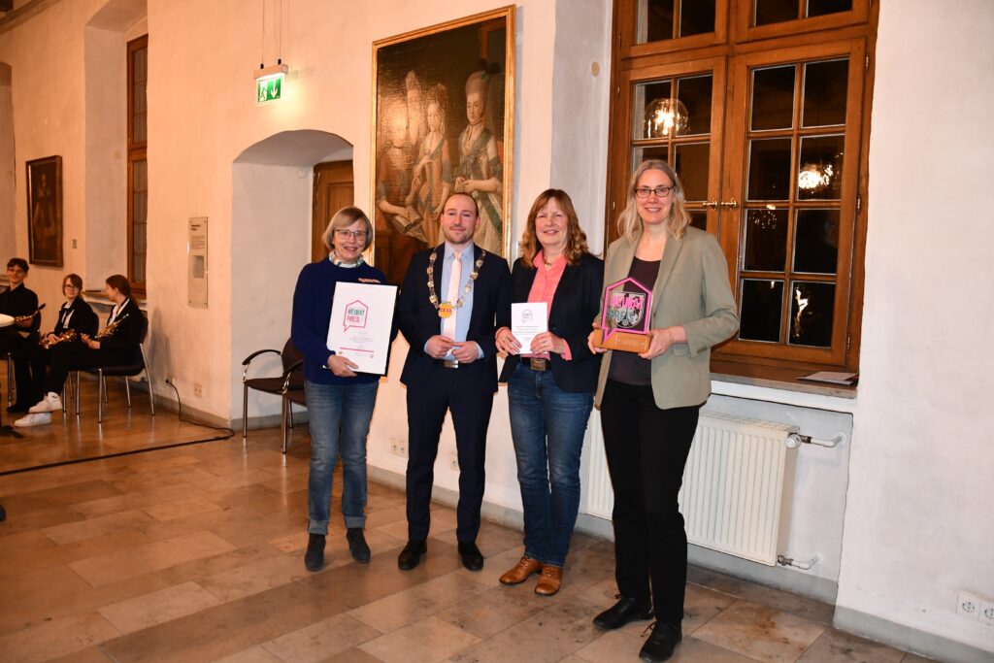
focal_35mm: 27
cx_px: 497
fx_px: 746
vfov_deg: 47.9
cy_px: 332
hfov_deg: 67.4
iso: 1800
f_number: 3.5
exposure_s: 1/60
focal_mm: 18
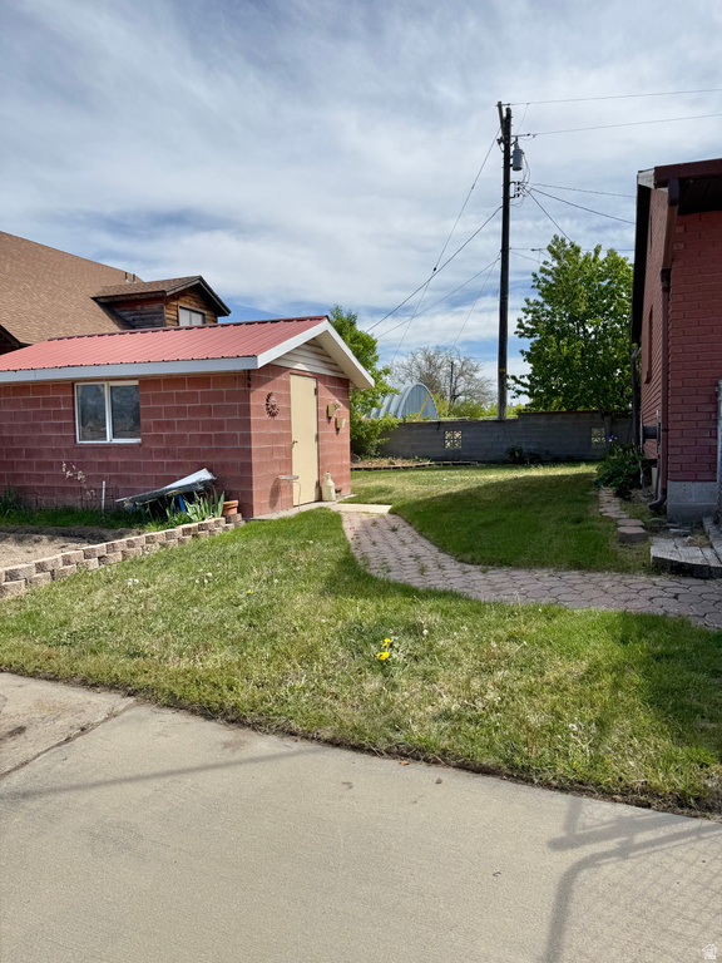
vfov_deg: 71.6
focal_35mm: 24
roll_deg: -0.1
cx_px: 361
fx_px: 667
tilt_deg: -2.7
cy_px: 482
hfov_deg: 56.8
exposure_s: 1/7353
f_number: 1.78
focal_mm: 6.76
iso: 80
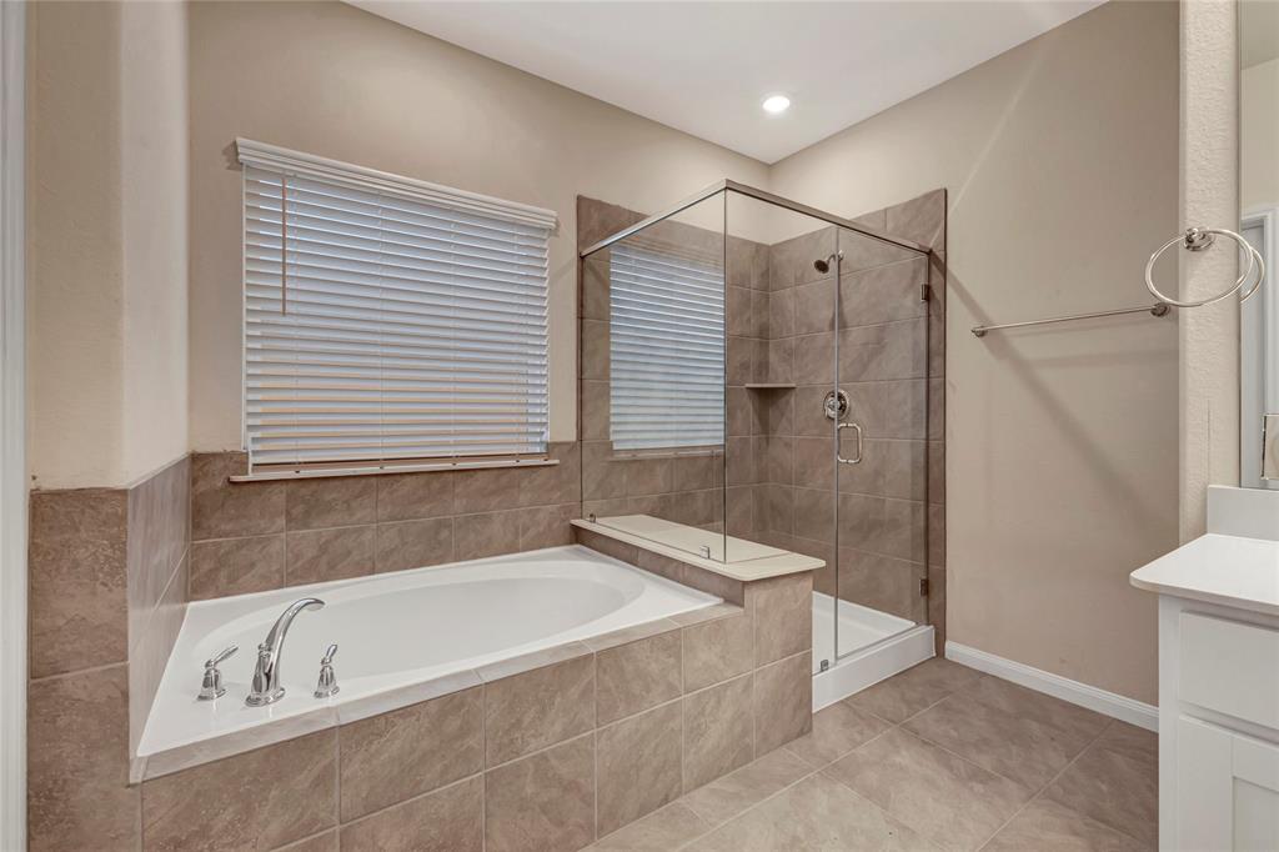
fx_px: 533
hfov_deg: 100.4
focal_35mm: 15
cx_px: 640
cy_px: 426
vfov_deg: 77.3
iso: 200
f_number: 8
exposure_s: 1/25
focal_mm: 10
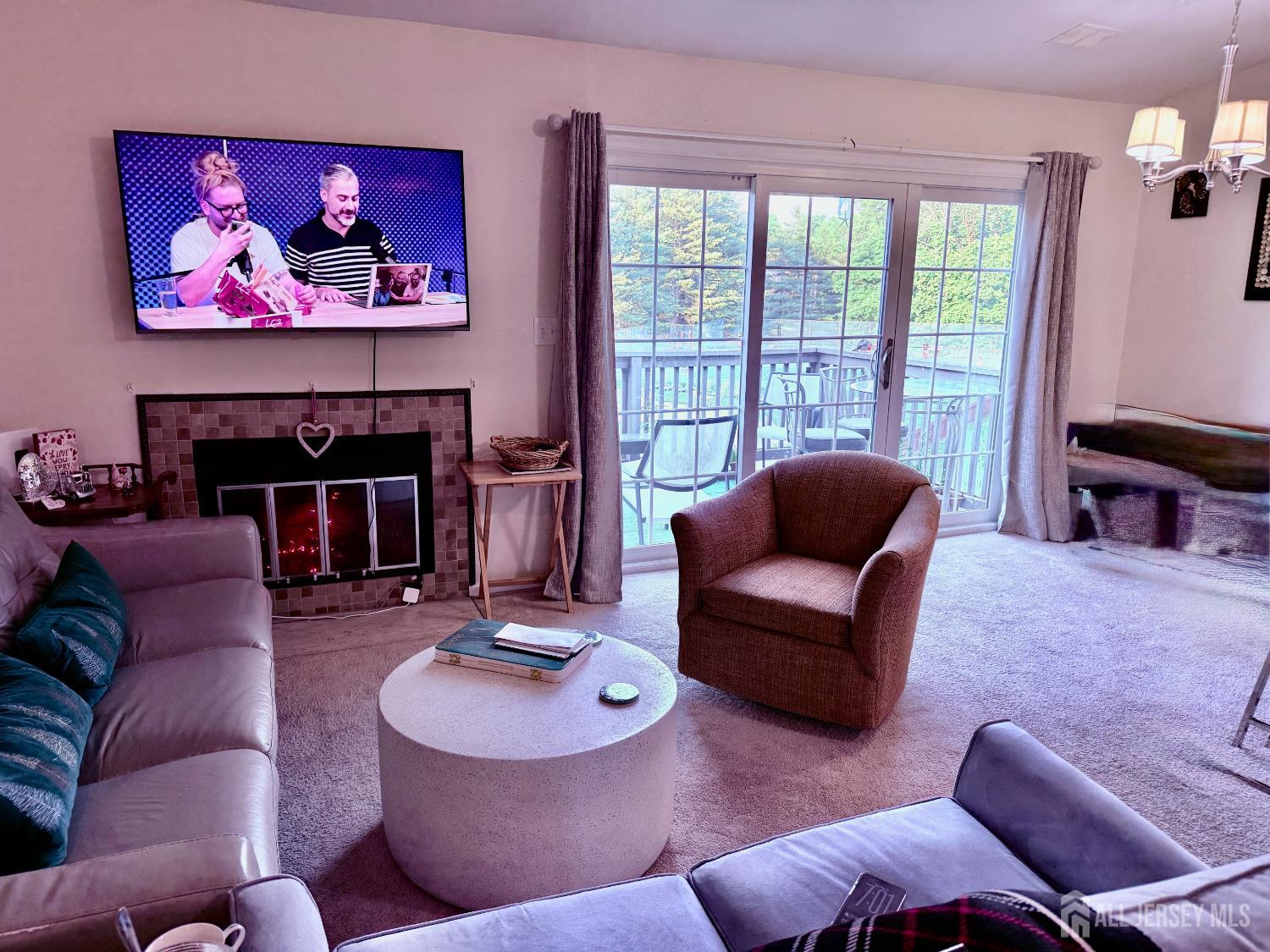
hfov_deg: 71.6
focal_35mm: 24
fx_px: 881
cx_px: 635
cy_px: 476
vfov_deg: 56.8
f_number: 1.78
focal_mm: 6.76
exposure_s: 1/120
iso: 125
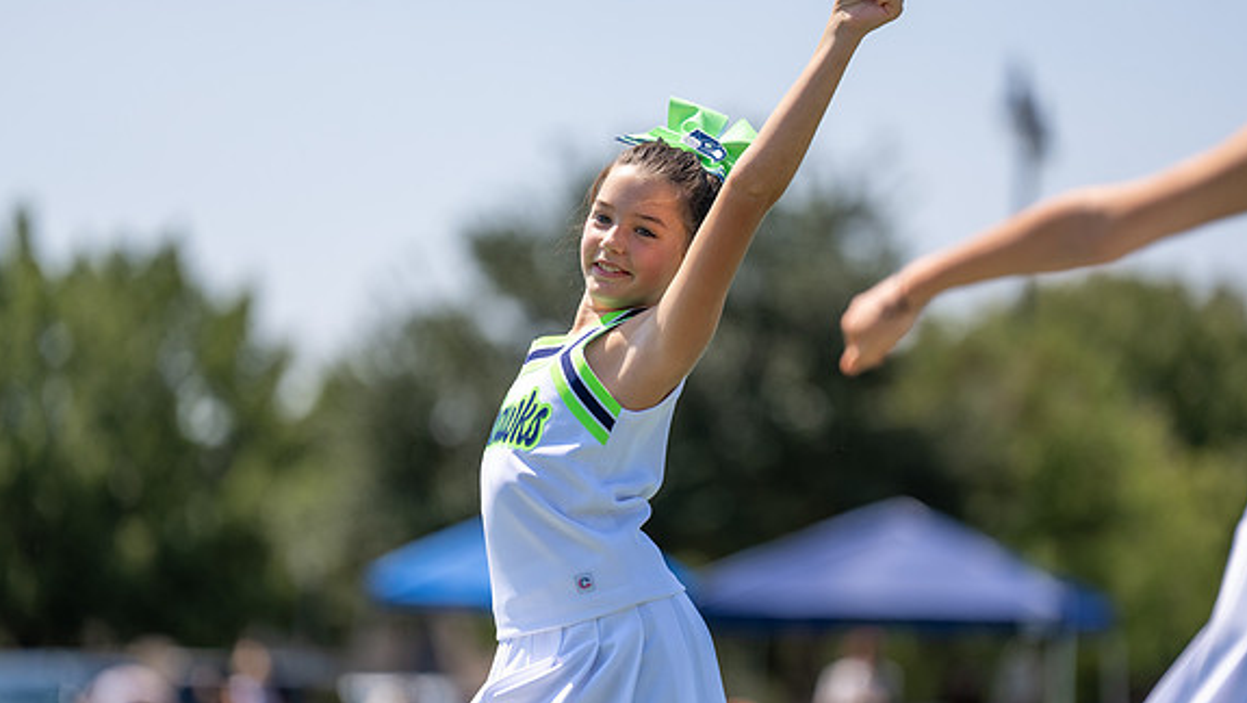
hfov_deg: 9.9
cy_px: 408
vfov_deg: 5.6
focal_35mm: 218
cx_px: 622
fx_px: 7211
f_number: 2.8
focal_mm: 191
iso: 100
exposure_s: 1/1600
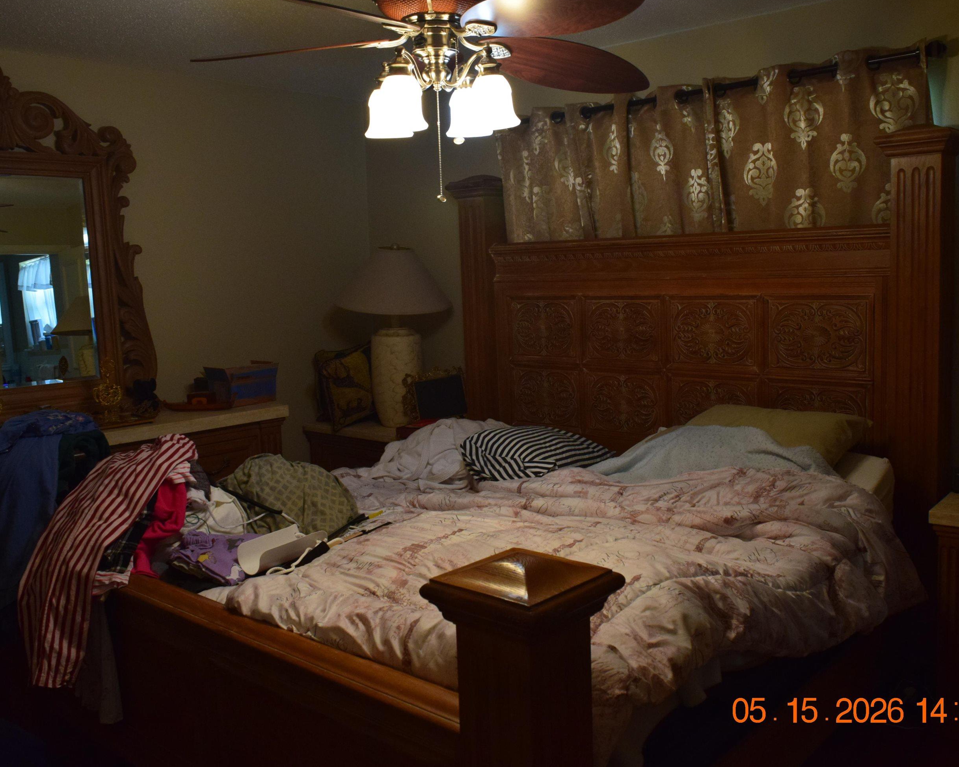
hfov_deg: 55.6
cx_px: 510
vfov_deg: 45.8
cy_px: 367
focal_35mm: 32
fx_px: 908
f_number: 8
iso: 1600
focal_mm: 18
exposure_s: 1/60
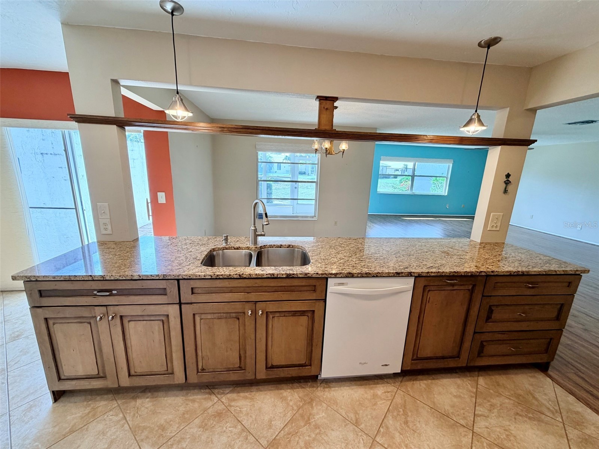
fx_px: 242
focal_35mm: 14
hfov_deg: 102.1
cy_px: 224
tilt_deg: -13.3
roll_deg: -2.1
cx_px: 300
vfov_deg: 85.7
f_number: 2.2
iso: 100
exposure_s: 1/120
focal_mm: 2.22
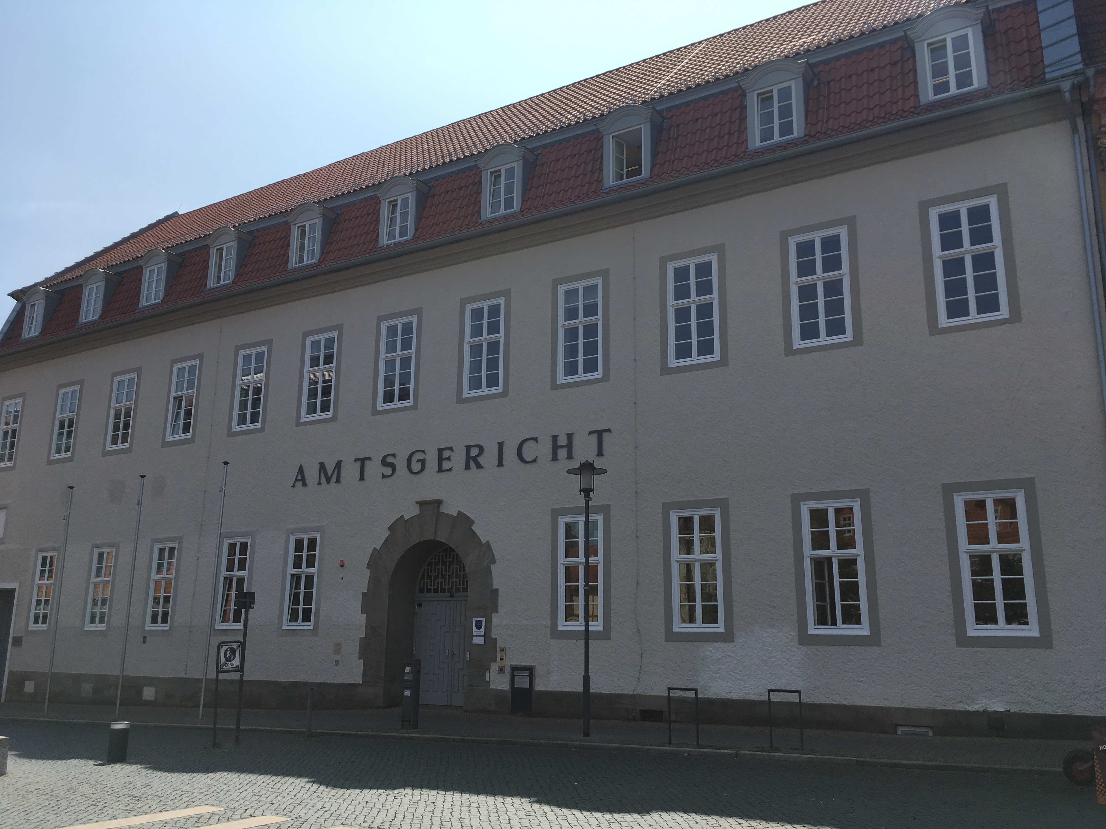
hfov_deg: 61.7
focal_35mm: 29
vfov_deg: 48.2
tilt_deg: +12.6
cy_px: 414
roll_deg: -1.3
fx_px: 927
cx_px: 553
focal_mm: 4.15
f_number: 2.2
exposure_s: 1/1972
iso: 25
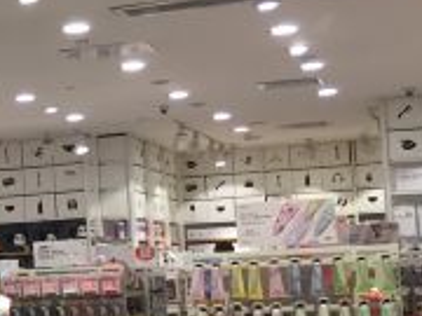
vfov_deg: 13.1
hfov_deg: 14.9
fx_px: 1378
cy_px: 247
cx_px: -361
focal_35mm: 113
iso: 40
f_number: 2.2
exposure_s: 1/33
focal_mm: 4.15
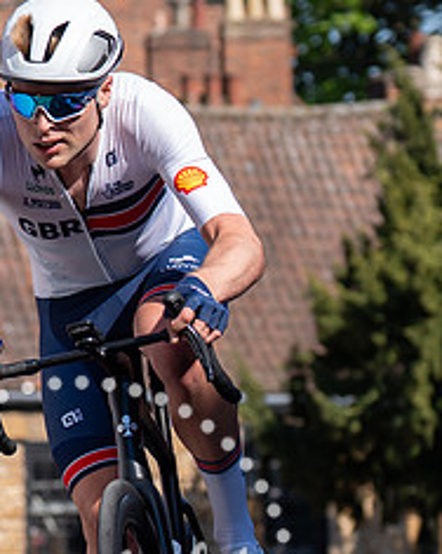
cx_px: 32
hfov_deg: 4.9
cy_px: 375
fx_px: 5164
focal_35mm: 315
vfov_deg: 6.1
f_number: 3.5
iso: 100
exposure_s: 1/1000
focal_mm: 78
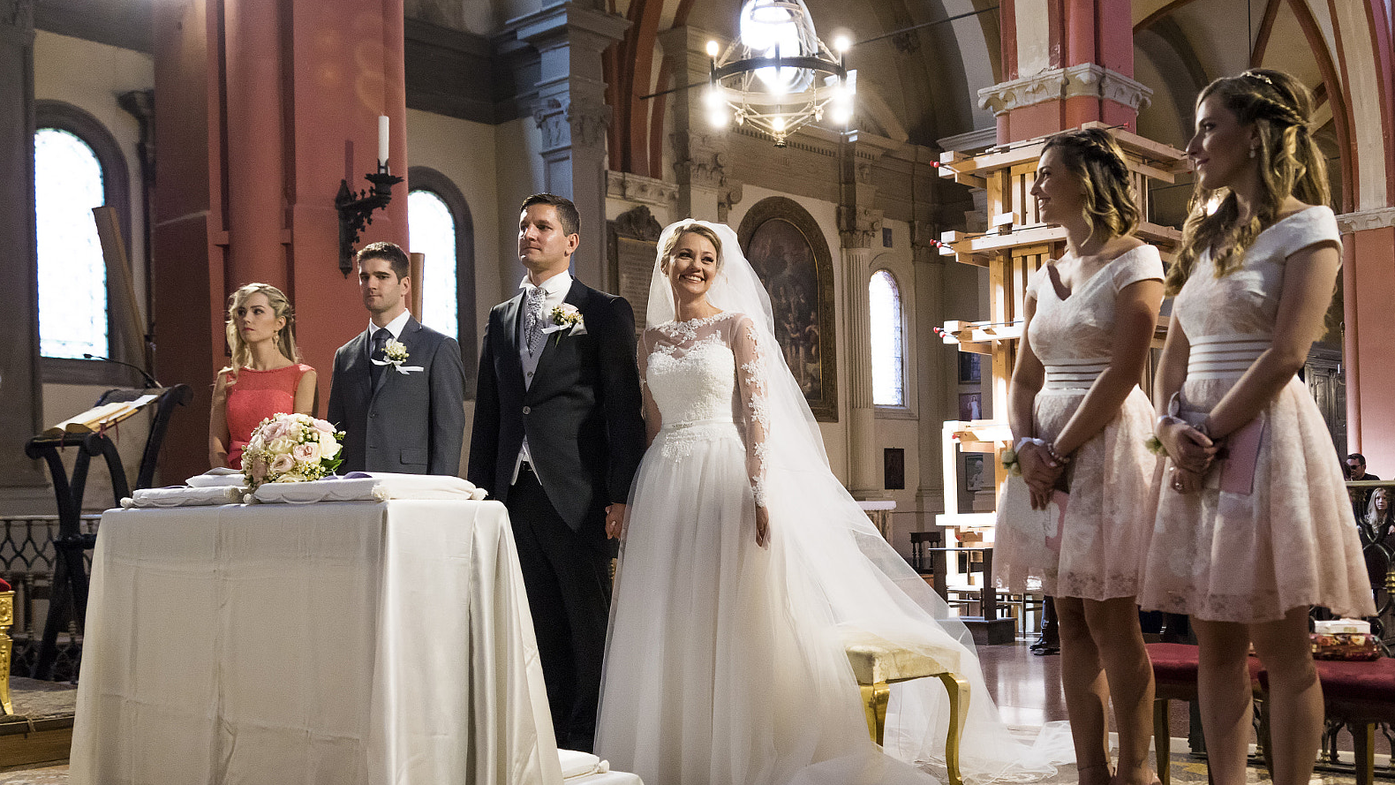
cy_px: 453
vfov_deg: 33.7
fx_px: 1295
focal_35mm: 35
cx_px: 701
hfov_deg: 56.6
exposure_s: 1/60
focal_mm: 22
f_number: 2.8
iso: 1000
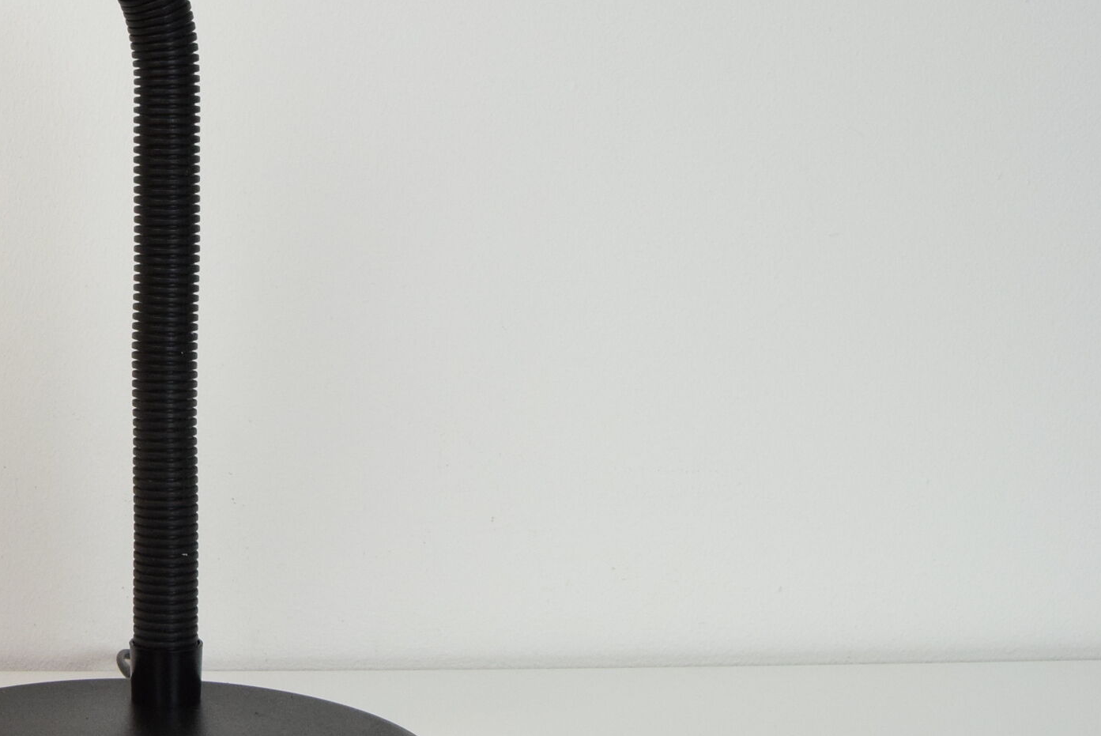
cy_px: 282
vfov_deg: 23.4
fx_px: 1775
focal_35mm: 58
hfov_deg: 31.4
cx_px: -48
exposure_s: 1/250
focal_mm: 18
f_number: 8
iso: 1600
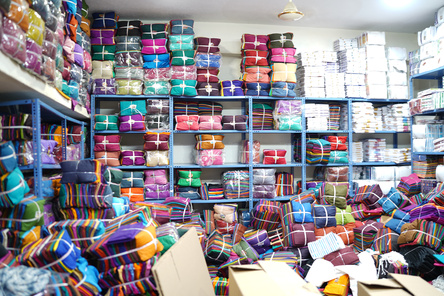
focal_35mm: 35
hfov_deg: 54.4
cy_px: 148
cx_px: 222
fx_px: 432
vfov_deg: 37.9
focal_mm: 35
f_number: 1.4
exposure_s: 1/3
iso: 50
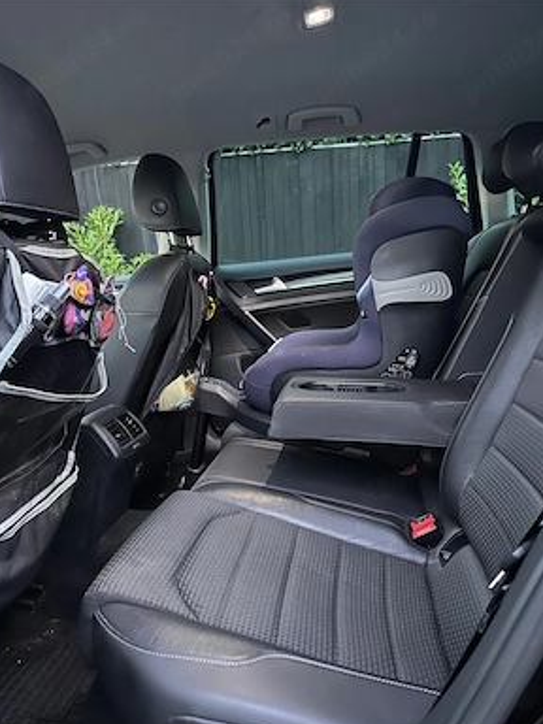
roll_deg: +2.4
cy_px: 371
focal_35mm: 25
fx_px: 523
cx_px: 268
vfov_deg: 69.4
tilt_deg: -10.0
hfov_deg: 54.9
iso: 1600
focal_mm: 6.86
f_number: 1.78
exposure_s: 1/24
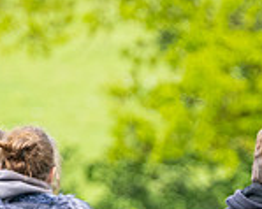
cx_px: 386
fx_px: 12895
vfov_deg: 0.9
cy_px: 362
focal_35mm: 1664
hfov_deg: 1.2
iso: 400
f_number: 4
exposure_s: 1/1600
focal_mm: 260
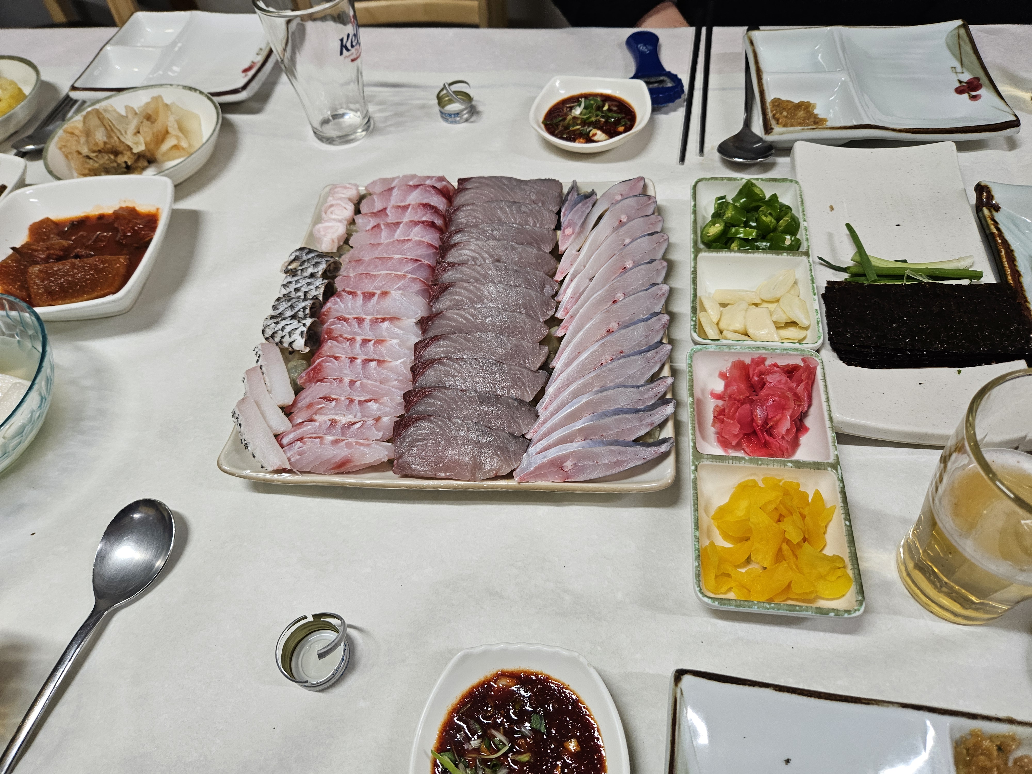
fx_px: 686
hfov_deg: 73.9
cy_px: 387
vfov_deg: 58.9
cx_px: 516
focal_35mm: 23
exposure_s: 1/120
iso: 125
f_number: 1.8
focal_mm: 5.4
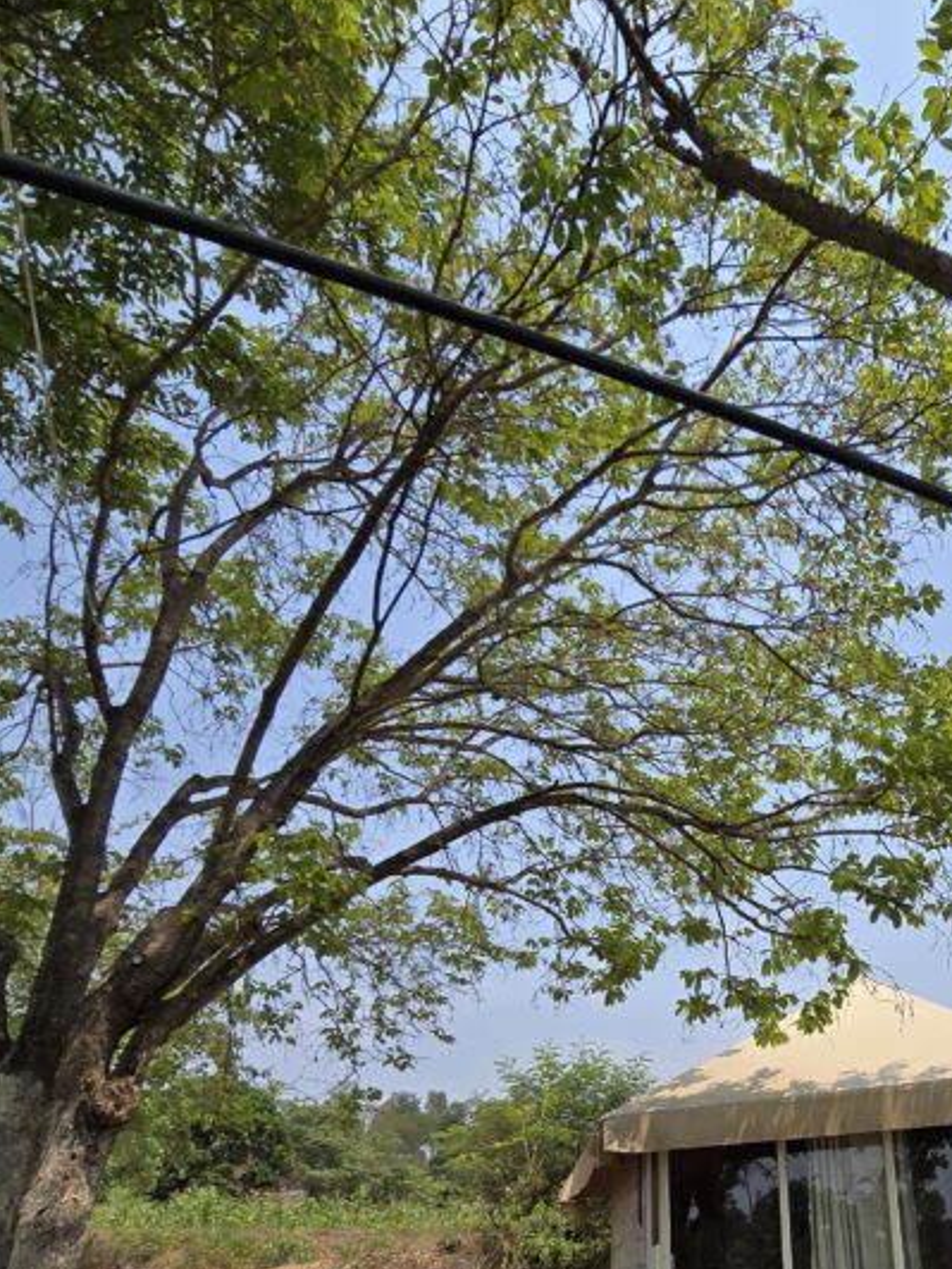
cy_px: 904
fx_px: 917
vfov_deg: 66.3
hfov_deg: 50.5
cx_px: 799
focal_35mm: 25
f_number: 2.2
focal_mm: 2.2
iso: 50
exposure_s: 1/2397
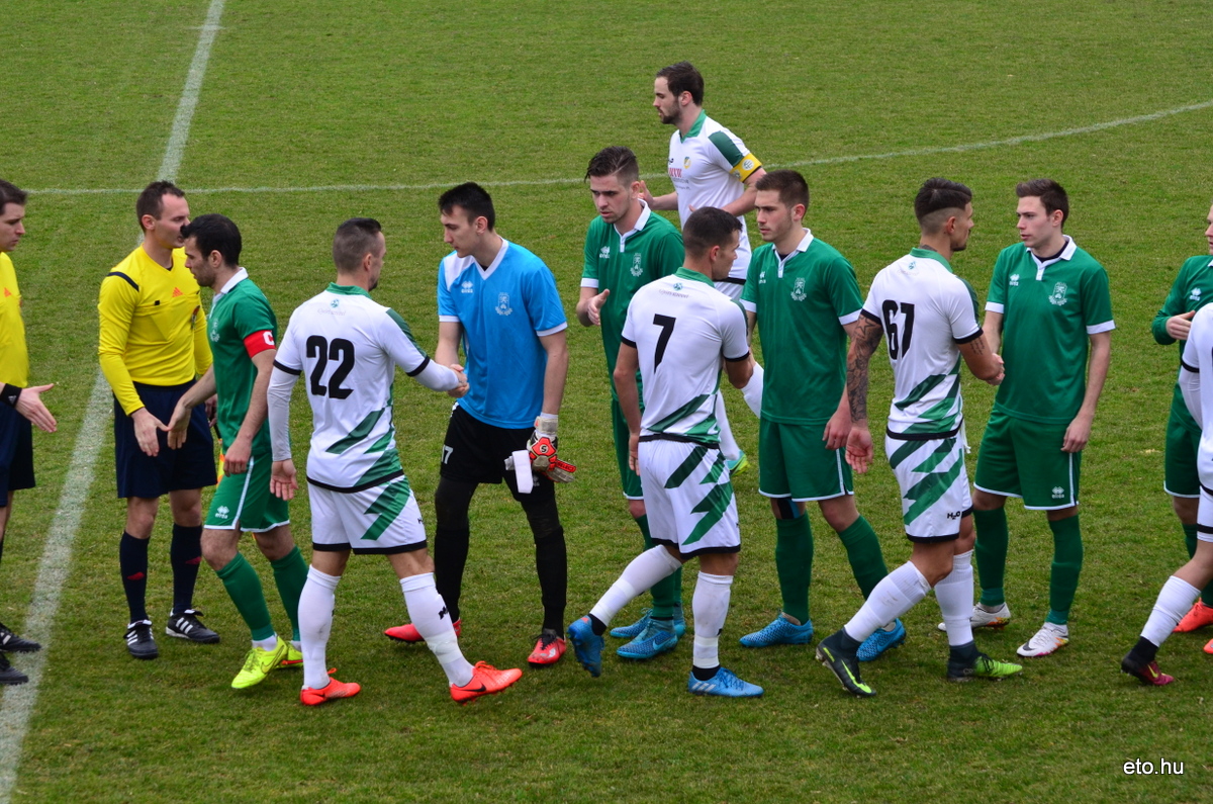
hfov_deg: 16.1
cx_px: 606
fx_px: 4287
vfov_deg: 10.7
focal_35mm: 128
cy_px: 402
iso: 800
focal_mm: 85
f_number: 6.3
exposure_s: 1/640
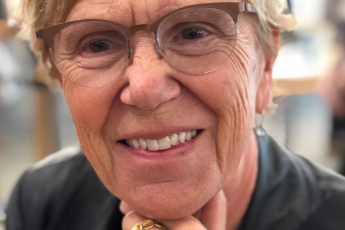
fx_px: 766
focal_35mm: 80
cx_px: 173
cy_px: 164
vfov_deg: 17.0
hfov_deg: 25.4
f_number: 2.8
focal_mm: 6.6
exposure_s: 1/50
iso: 250
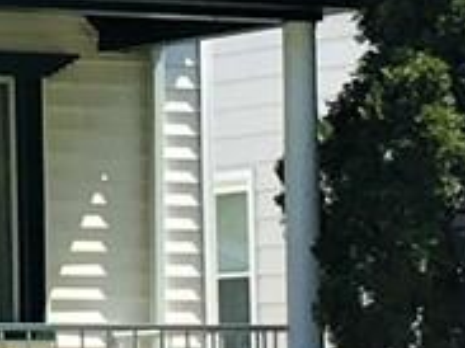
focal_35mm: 162
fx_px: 2175
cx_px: -714
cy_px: 18
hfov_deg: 10.3
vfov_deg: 9.1
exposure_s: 1/927
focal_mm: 4.15
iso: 25
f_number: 2.2
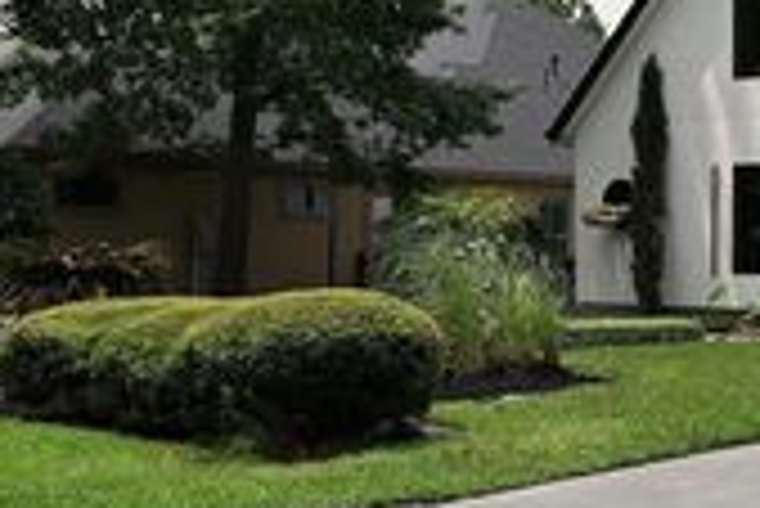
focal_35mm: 71
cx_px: 877
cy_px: 227
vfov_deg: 19.2
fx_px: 1500
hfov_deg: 25.9
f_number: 9
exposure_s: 1/320
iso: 100
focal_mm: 24
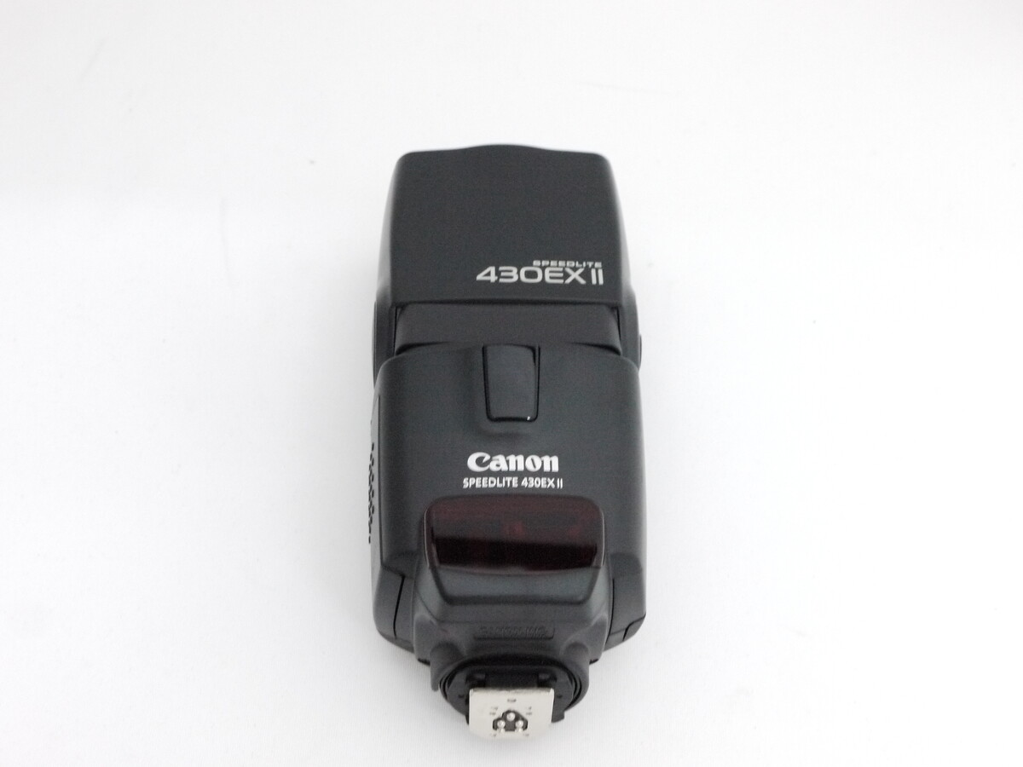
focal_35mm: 42
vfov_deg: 34.3
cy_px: 384
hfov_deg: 44.8
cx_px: 512
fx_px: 1241
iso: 1600
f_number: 9
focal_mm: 21
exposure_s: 1/40
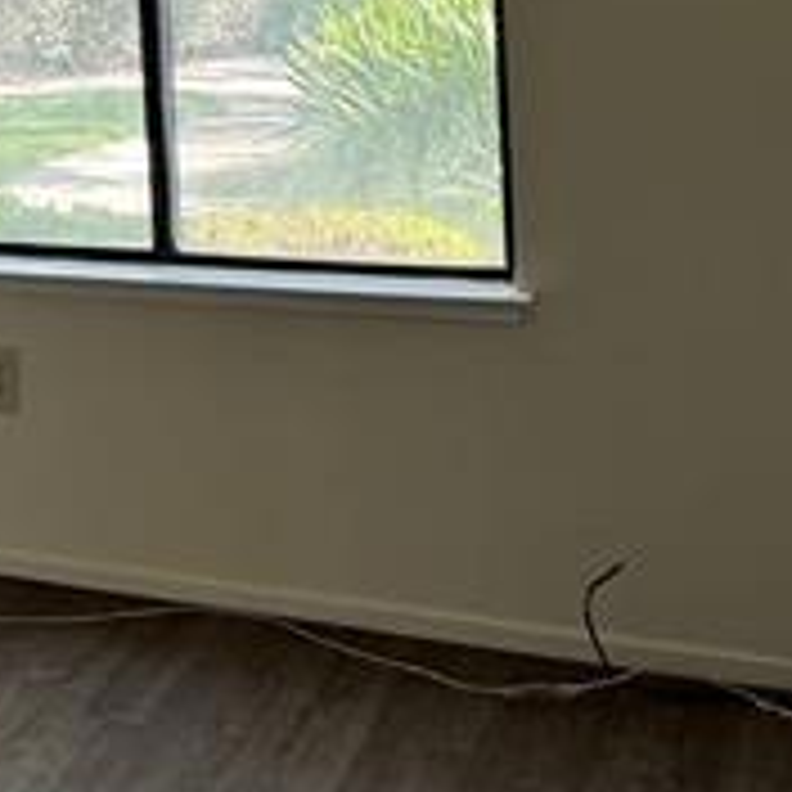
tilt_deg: -1.2
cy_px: -32
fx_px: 1993
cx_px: -504
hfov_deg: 18.8
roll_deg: +3.5
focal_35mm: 77
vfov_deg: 21.5
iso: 160
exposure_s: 1/120
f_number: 1.78
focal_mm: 6.76
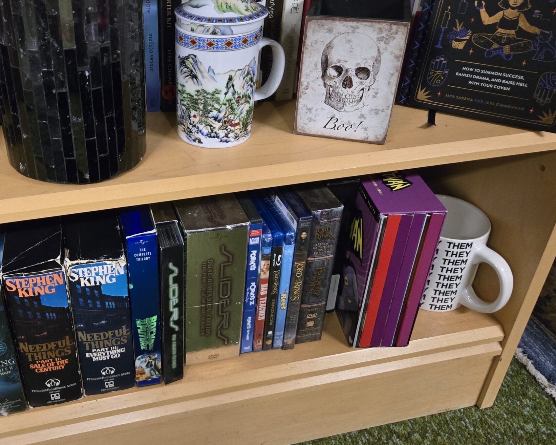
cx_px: 163
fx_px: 576
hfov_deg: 50.1
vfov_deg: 42.2
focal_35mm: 35
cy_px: 197
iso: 1250
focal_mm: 5.4
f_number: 1.8
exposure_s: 1/60
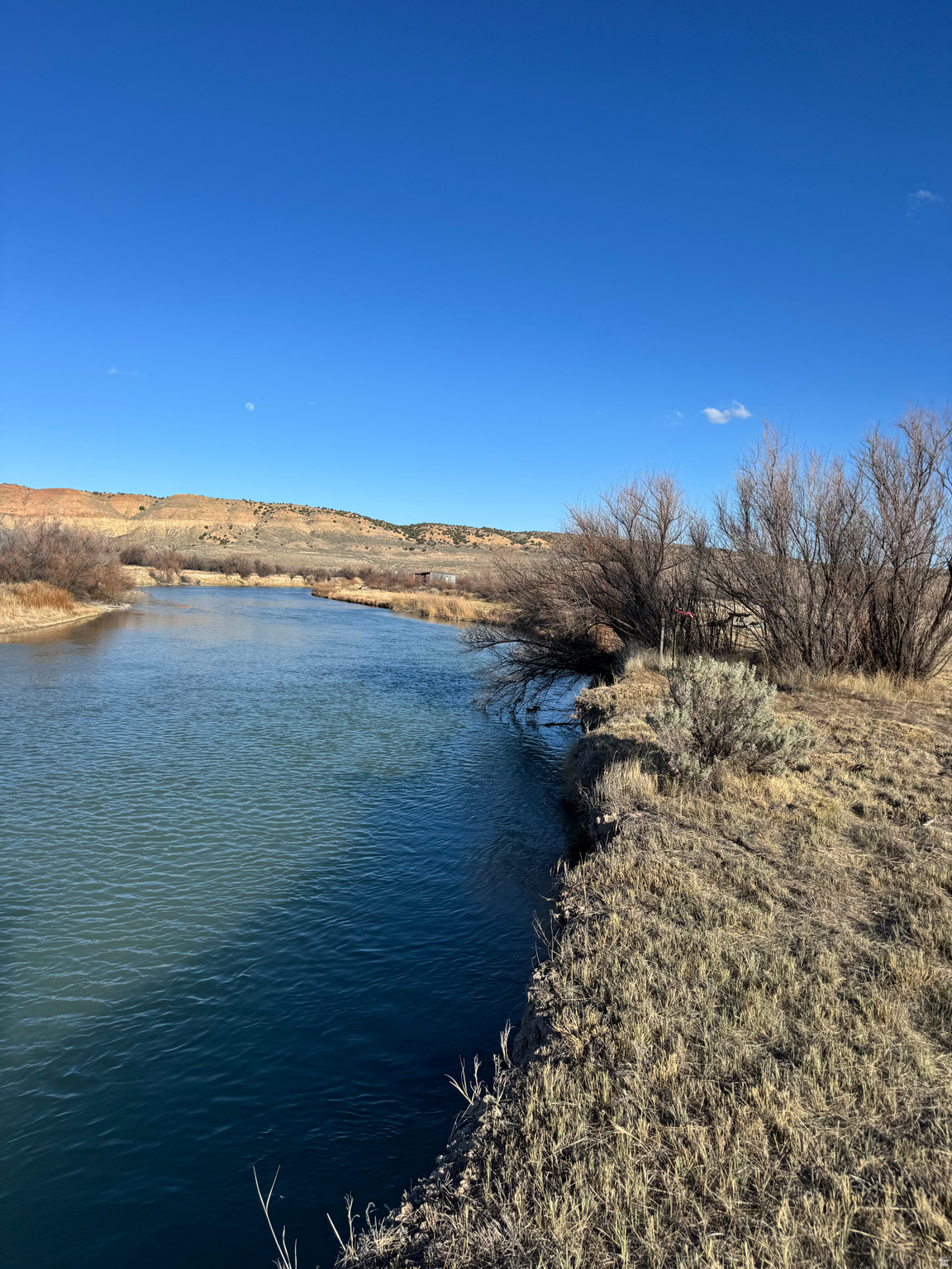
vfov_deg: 71.6
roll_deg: -3.7
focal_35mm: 24
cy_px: 634
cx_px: 476
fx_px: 880
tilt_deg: -0.1
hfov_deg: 56.8
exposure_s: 1/4608
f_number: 1.78
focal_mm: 6.76
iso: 80
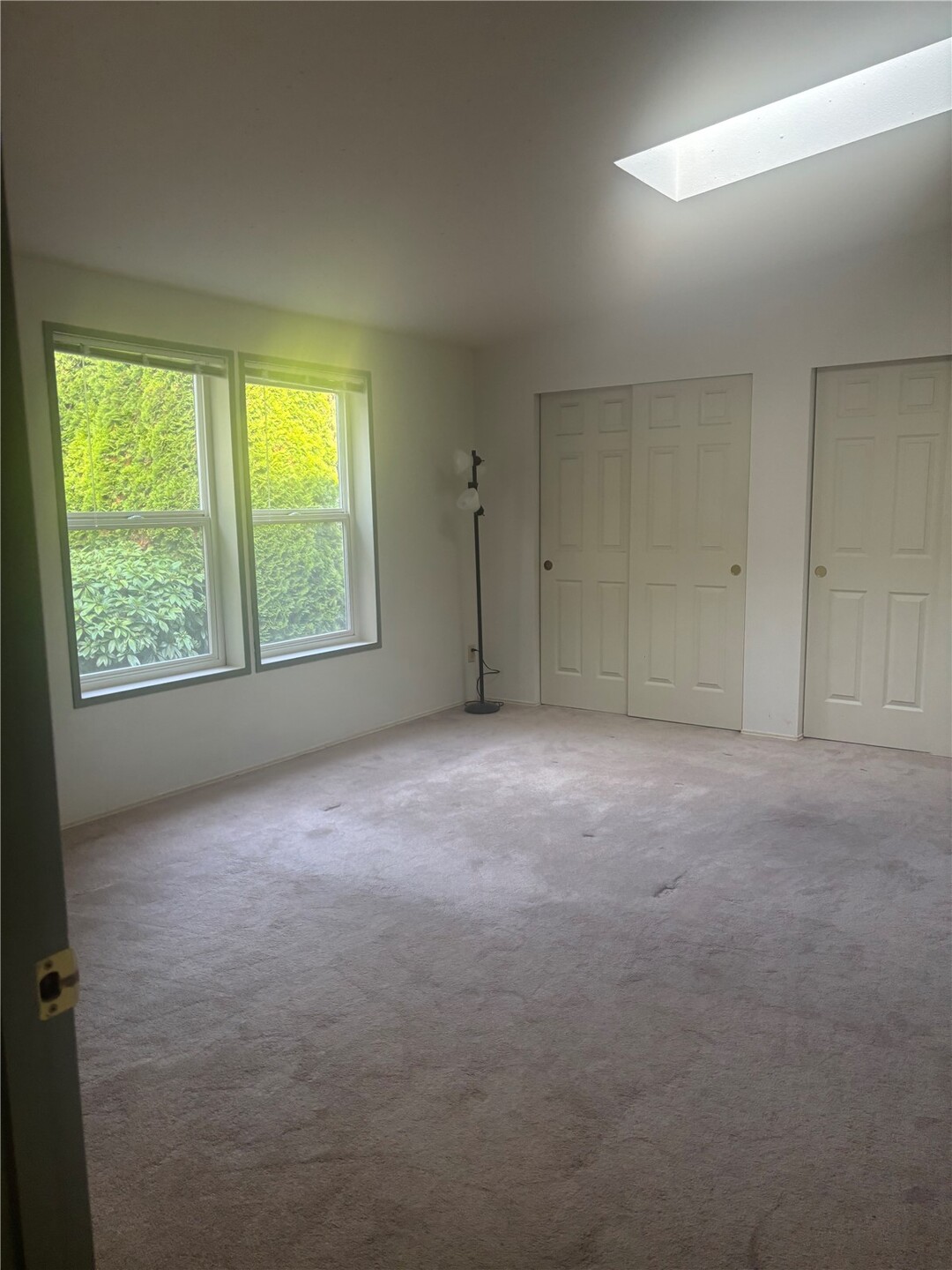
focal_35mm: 26
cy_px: 635
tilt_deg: -8.5
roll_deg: +0.4
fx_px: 953
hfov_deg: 53.1
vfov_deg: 67.3
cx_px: 476
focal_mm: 5.96
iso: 125
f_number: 1.6
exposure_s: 1/97
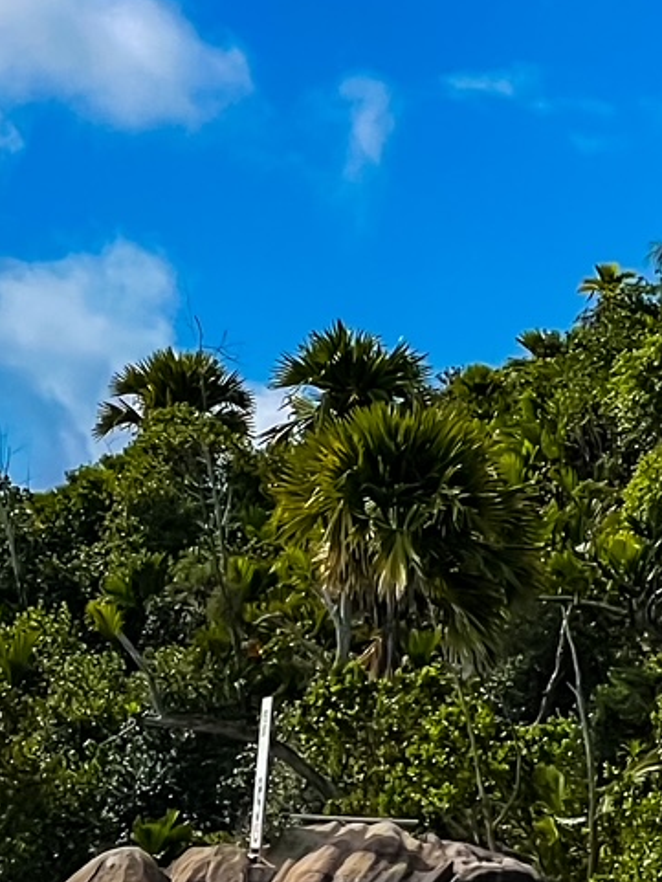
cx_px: 590
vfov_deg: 9.0
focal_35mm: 218
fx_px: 5556
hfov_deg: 6.8
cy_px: 917
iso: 25
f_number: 2
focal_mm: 6
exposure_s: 1/2700
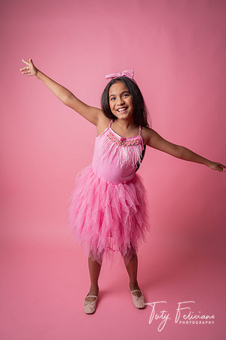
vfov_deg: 63.7
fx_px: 273
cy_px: 170
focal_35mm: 29
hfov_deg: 45.0
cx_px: 113
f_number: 8
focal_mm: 29
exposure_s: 1/200
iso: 500
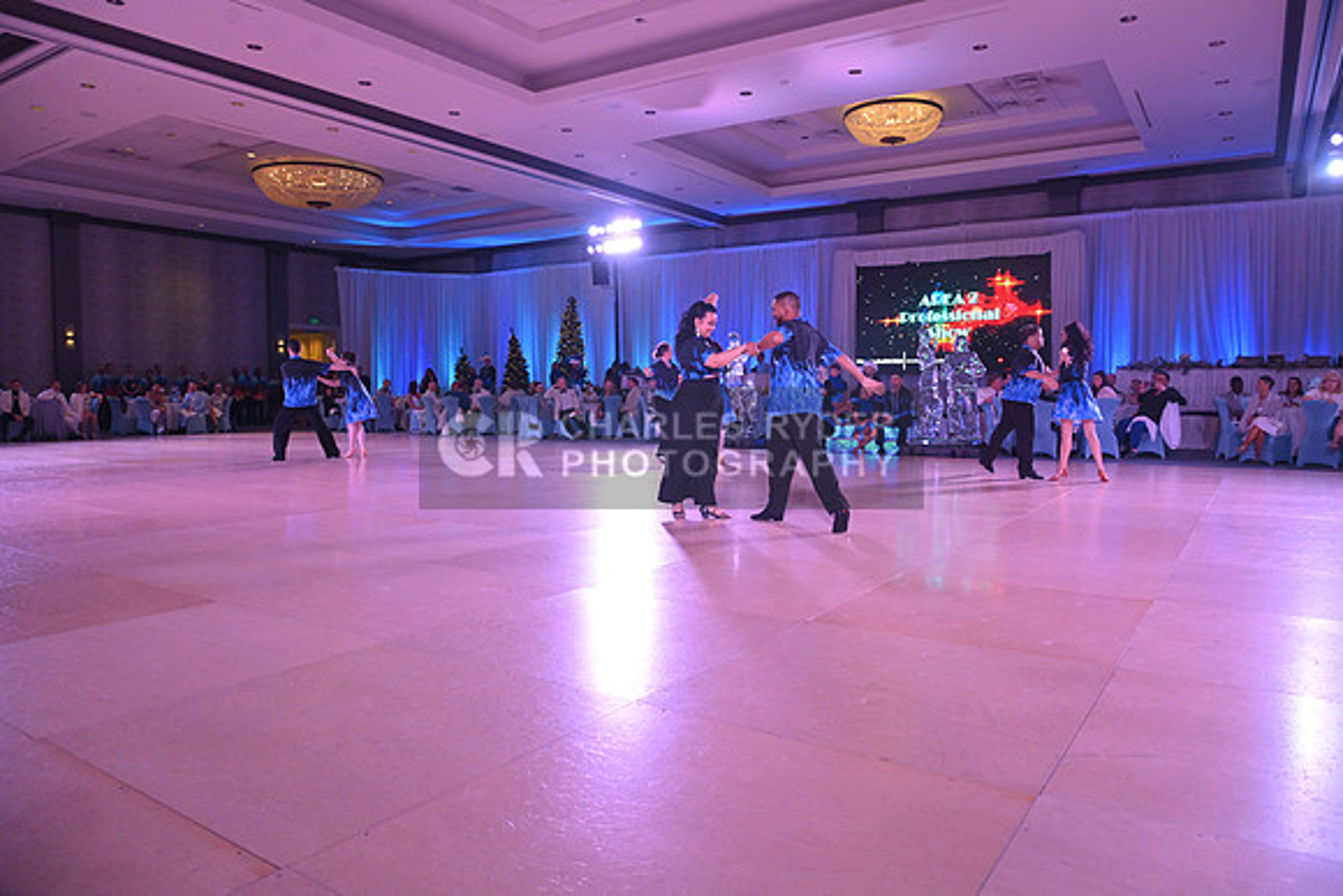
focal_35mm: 24
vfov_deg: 53.2
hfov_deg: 73.7
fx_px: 896
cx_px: 672
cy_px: 448
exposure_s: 1/400
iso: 2800
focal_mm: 24
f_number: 5
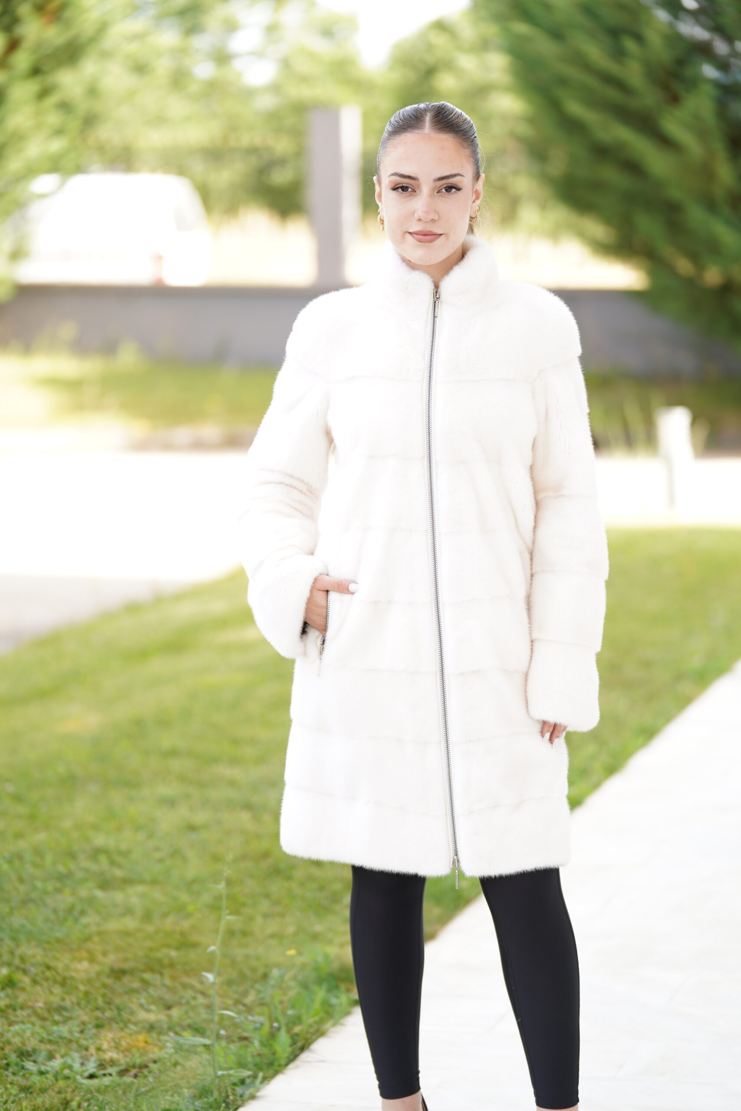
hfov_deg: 12.5
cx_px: 370
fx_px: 3396
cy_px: 556
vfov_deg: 18.6
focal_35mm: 110
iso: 200
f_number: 2.8
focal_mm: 110
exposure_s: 1/250
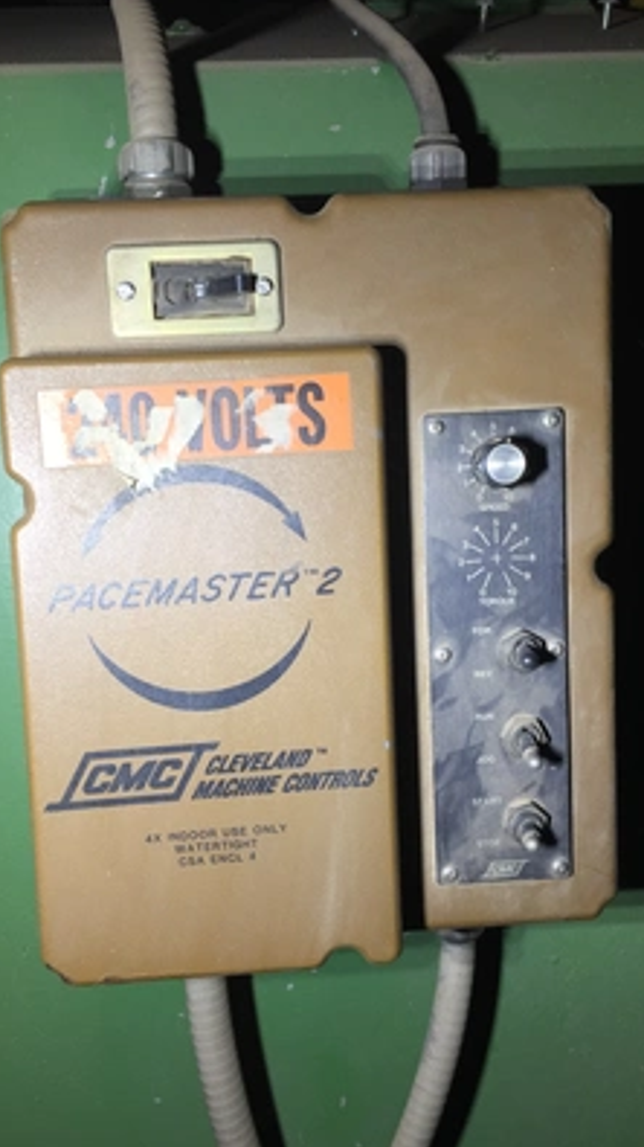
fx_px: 972
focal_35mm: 32
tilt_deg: -31.3
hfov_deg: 36.6
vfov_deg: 61.0
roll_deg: +1.0
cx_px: 307
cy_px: 572
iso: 40
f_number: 2.2
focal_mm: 4.15
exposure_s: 1/60
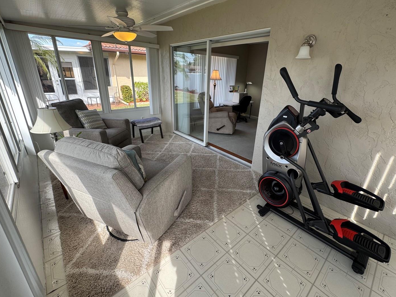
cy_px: 142
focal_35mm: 16
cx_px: 205
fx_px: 183
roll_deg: -2.5
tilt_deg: -20.8
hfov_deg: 94.5
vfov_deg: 78.1
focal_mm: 2.22
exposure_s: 1/158
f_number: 2.2
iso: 40
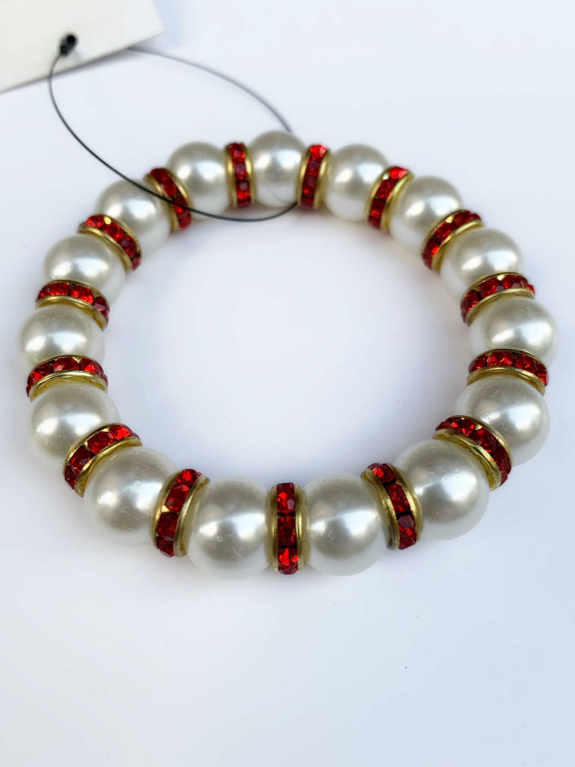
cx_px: 288
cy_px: 384
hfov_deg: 53.1
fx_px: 576
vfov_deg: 67.3
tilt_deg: -57.4
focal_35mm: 26
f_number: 1.8
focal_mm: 4.25
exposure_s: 1/122
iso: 25
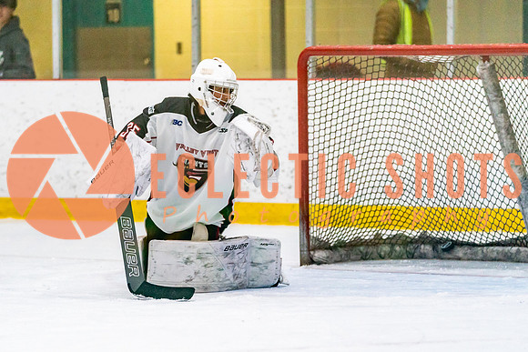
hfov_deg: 8.1
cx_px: 196
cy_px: 278
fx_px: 3737
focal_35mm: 255
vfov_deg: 5.4
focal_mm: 161
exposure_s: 1/1250
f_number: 2.8
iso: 3200
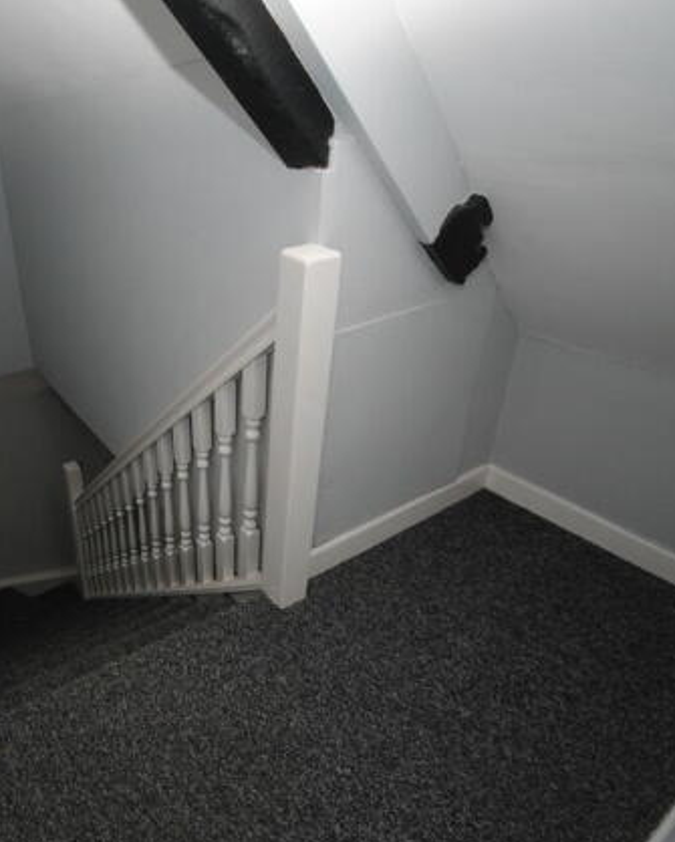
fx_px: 549
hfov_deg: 59.2
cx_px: 154
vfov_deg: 75.0
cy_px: 424
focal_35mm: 22
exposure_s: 1/60
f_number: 4
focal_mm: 10
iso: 200
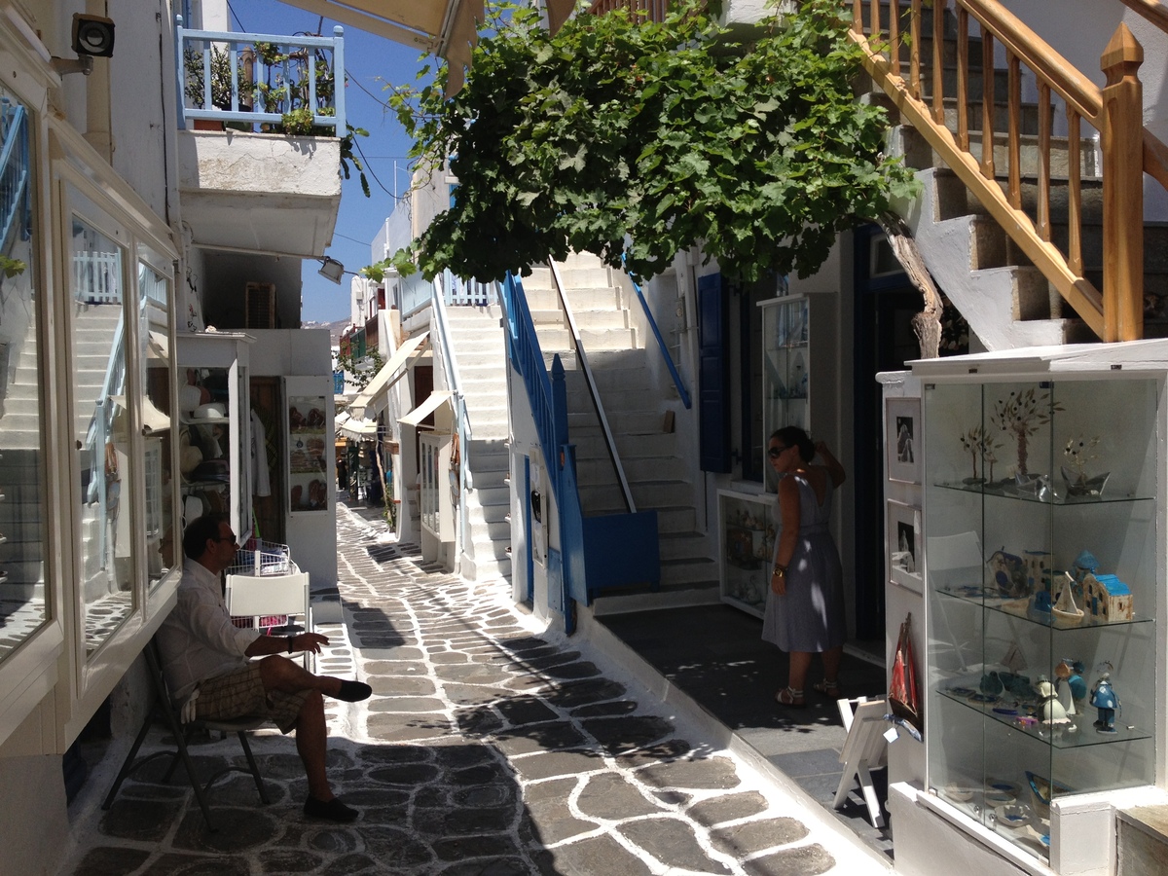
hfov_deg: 52.6
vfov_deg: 40.7
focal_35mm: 35
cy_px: 438
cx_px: 584
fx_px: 1181
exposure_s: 1/1972
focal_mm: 4.28
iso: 50
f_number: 2.4
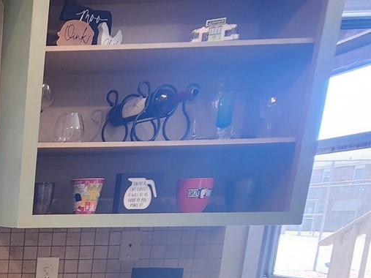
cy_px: 322
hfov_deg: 29.9
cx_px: -168
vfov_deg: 30.5
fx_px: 439
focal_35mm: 41
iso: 200
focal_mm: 2.2
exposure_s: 1/60
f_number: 2.2
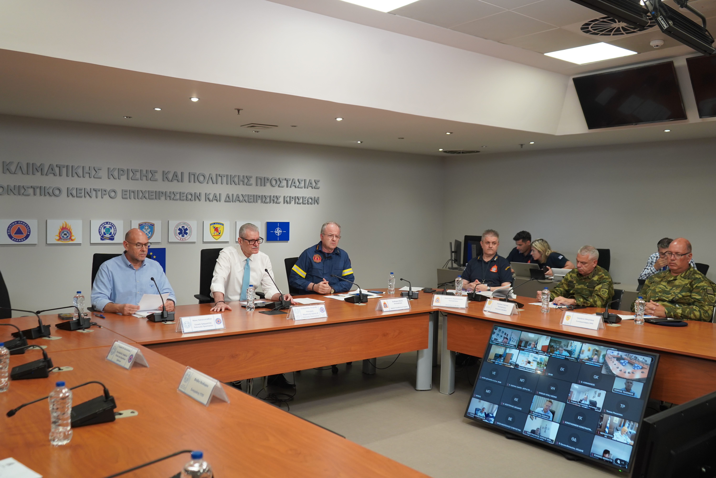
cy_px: 239
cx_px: 358
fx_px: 617
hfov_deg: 60.3
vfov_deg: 42.3
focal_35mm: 31
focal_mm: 31
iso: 1250
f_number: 4
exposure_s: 1/160
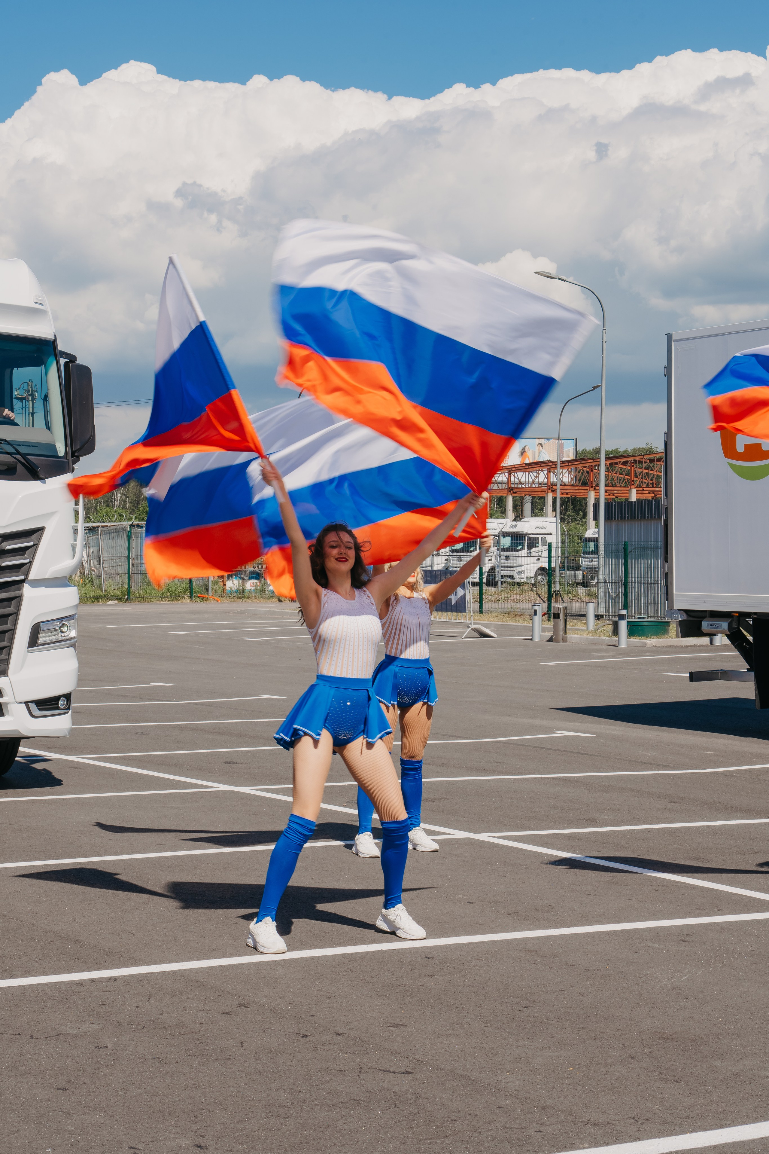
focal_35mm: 70
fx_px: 2243
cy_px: 577
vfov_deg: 28.8
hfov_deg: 19.5
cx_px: 384
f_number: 16
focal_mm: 70
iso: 160
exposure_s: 1/125
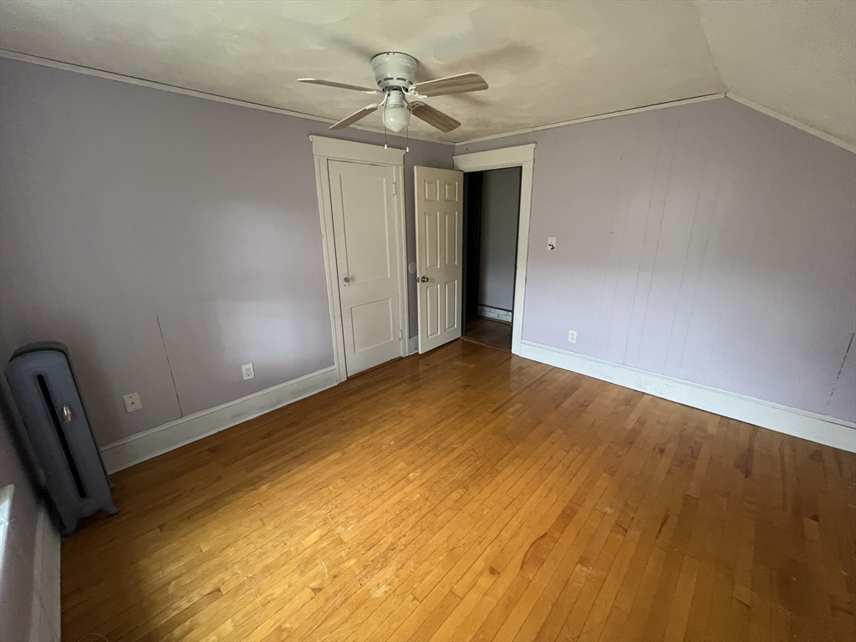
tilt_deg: -17.8
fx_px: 321
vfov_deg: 89.9
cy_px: 321
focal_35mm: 13
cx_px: 428
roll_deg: +1.3
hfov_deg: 106.2
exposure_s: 1/60
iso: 320
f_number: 1.8
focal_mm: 1.57
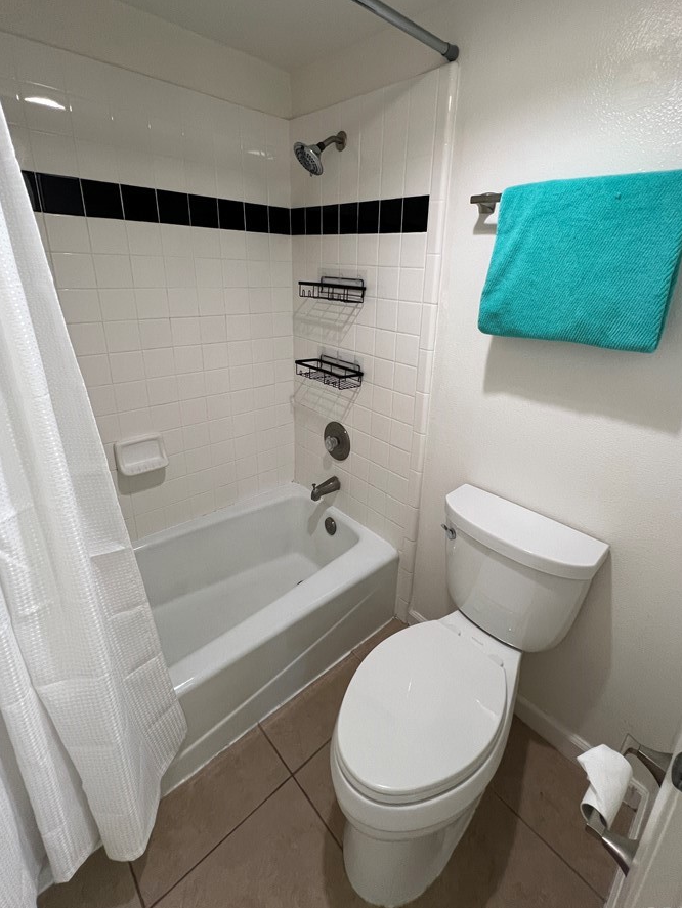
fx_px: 394
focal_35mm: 15
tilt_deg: -18.3
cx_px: 375
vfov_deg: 97.8
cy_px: 407
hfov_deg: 81.5
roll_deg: -2.1
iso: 160
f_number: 1.8
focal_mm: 1.57
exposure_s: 1/60
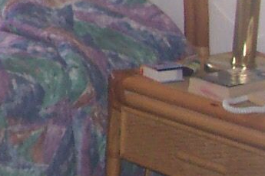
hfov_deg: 9.1
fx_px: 1457
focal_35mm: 198
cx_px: -410
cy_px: -113
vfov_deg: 6.8
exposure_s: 1/30
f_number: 2.8
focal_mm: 8
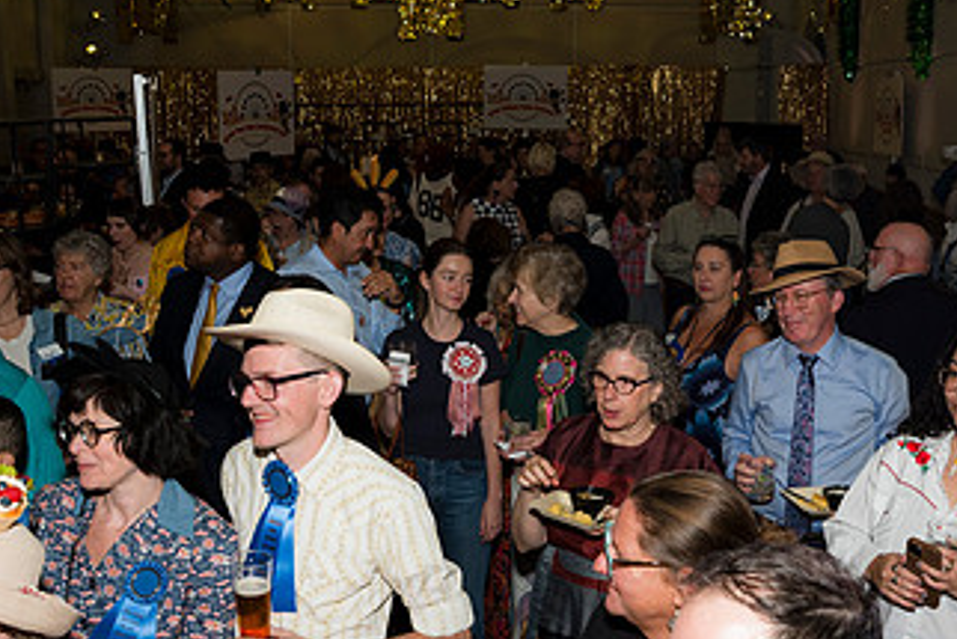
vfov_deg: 29.9
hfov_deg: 43.5
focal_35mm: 45
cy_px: 364
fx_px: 1197
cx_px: 547
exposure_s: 1/160
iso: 800
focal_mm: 24
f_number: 5.6
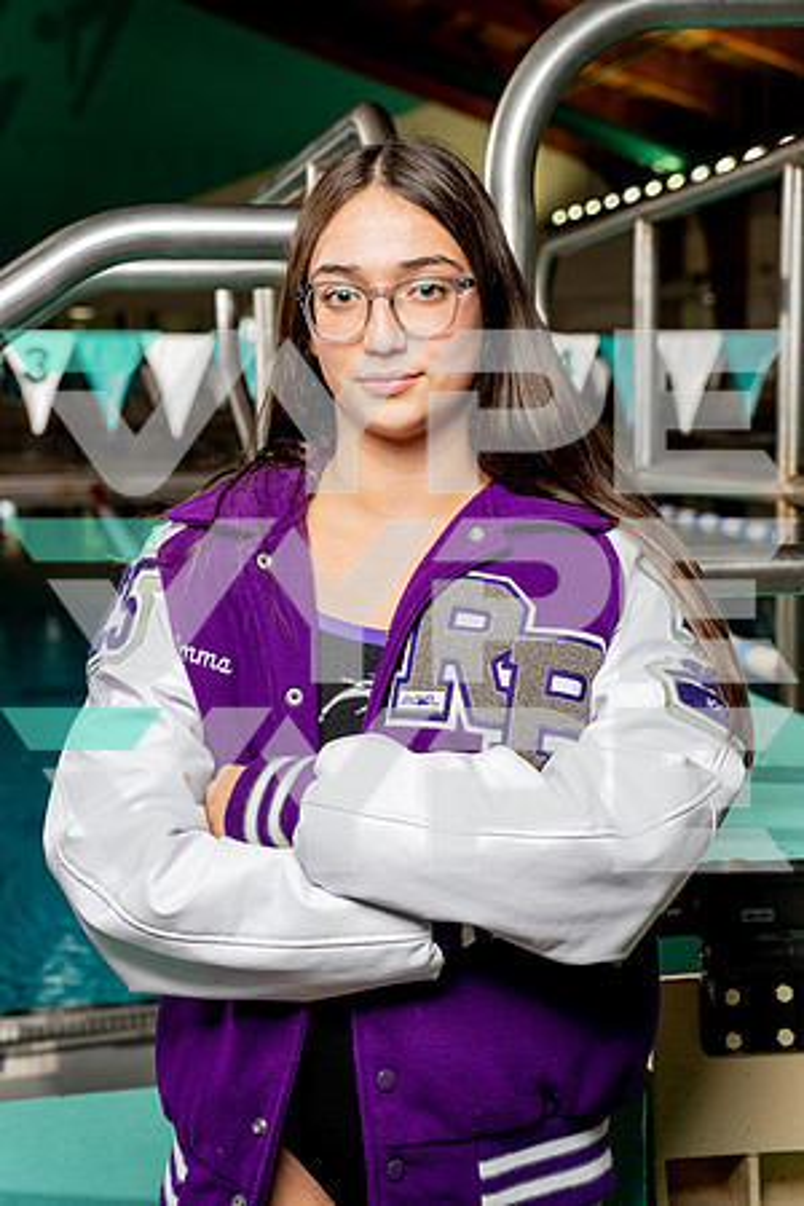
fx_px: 2144
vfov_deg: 31.4
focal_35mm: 64
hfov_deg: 21.2
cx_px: 402
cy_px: 603
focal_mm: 64
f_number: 6.3
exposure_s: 1/250
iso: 640
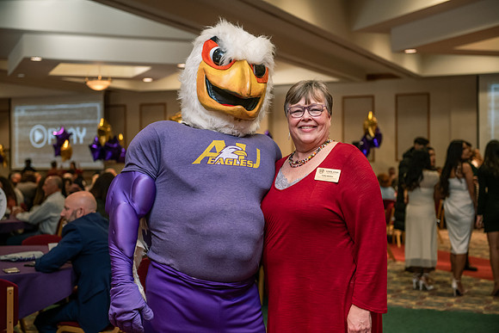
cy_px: 166
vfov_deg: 23.4
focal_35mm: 58
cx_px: 250
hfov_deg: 34.5
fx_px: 804
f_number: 3.5
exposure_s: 1/160
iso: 1600
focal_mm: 58
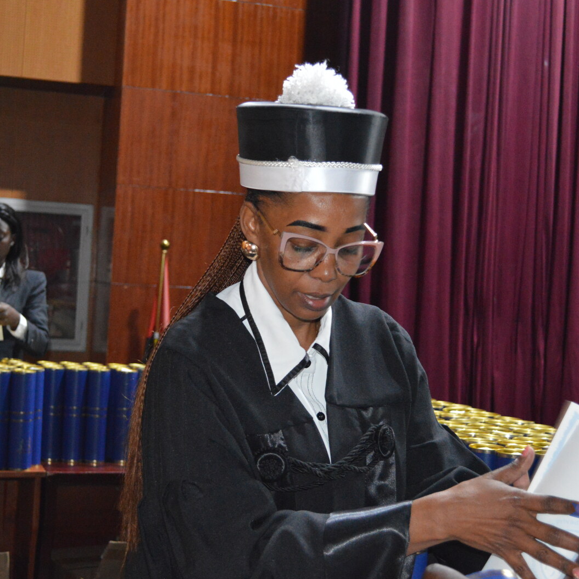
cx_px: 290
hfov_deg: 29.6
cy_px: 287
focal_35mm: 58
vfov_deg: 29.6
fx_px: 1098
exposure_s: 1/60
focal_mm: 30
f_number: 4.5
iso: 3200
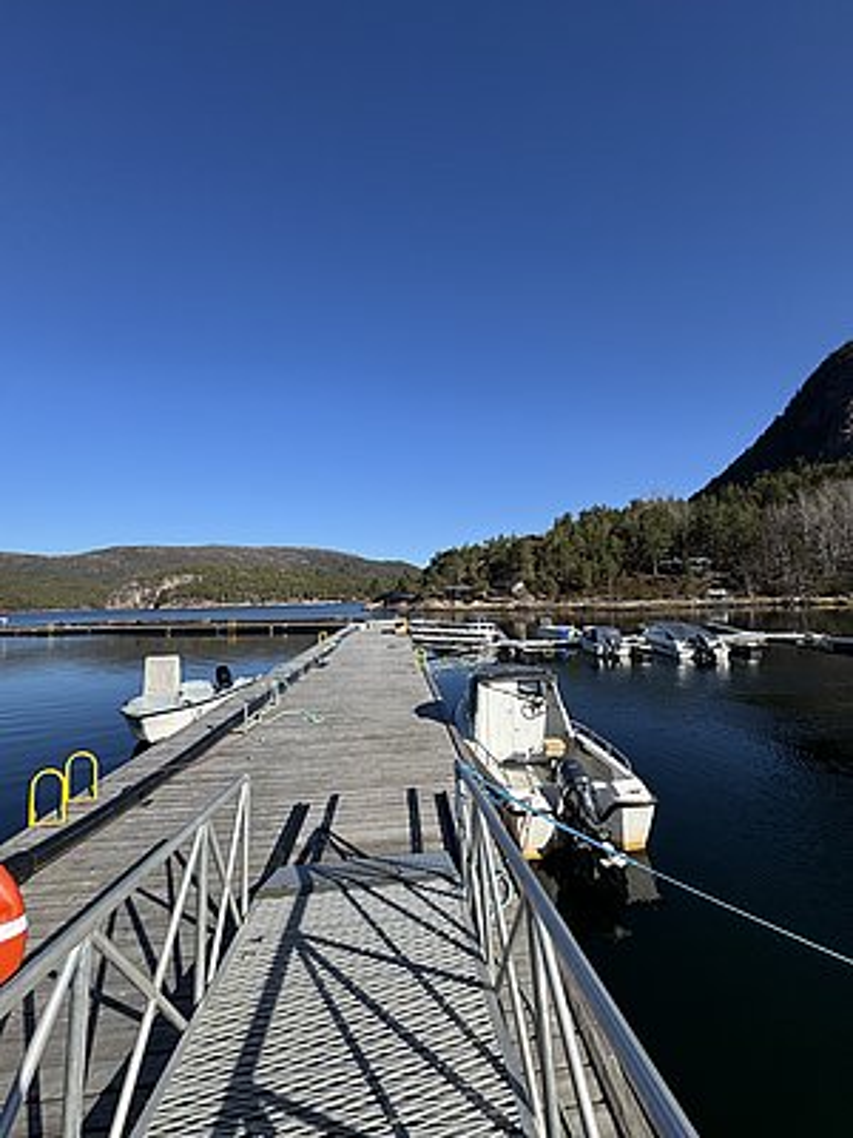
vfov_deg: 102.1
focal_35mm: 14
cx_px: 426
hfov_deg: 85.7
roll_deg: +1.4
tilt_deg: +5.4
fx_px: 460
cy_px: 569
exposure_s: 1/2083
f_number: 2.2
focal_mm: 2.22
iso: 50
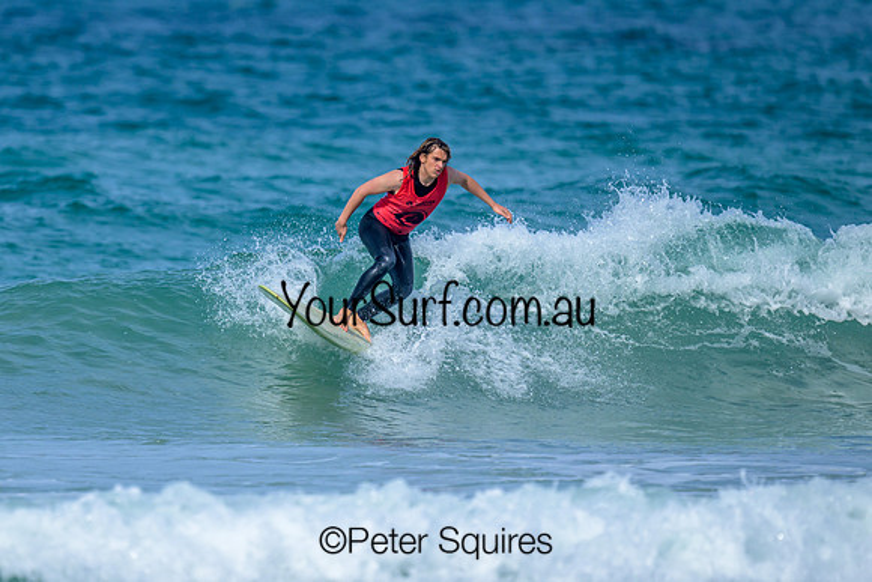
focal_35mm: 1100
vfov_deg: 1.3
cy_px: 350
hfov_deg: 1.9
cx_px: 278
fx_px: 26649
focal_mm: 800
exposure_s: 1/2000
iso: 220
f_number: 6.3
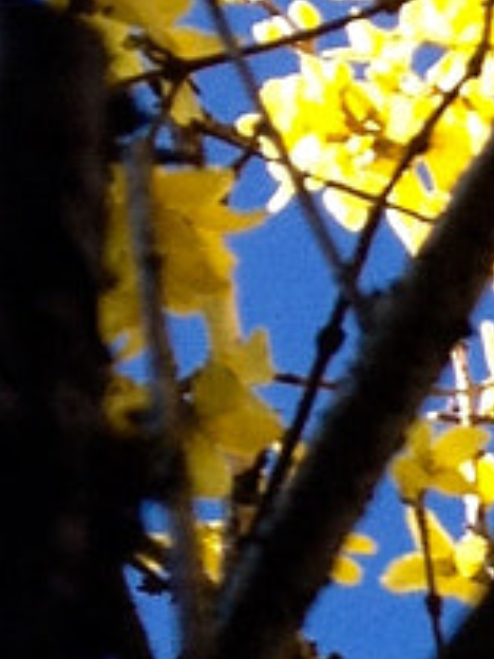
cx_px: 1821
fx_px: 5118
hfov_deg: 5.0
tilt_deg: +65.5
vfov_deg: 7.0
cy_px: 1495
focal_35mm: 269
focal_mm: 4.28
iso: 50
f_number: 2.4
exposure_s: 1/321
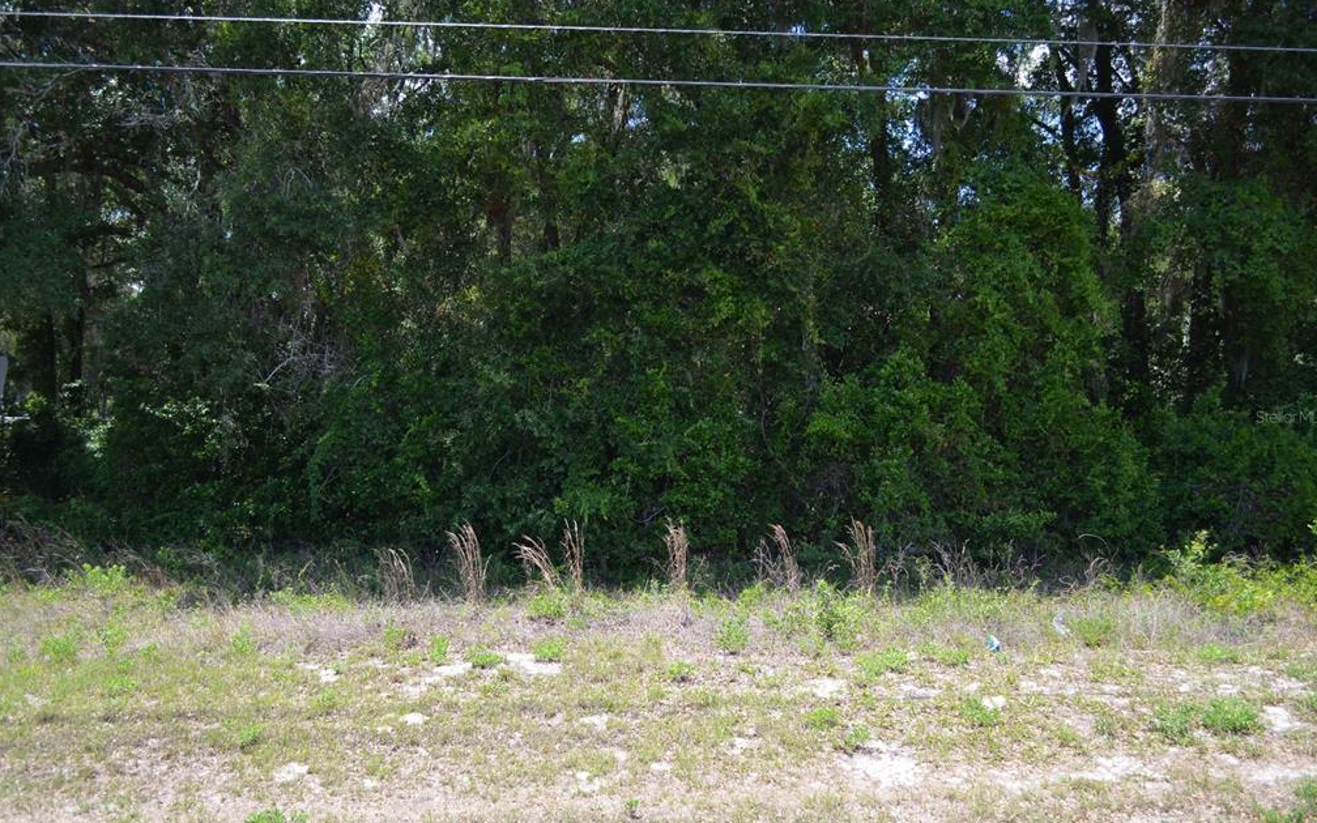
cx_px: 661
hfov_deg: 61.2
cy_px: 417
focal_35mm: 31
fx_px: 1113
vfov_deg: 40.6
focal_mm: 20
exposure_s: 1/1250
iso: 400
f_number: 4.5
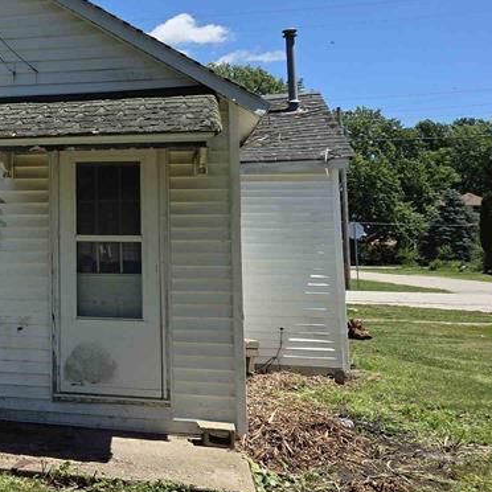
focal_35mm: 56
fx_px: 900
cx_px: -89
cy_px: 189
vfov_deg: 30.5
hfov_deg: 27.2
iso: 80
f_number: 1.8
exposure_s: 1/4771
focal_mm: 5.4
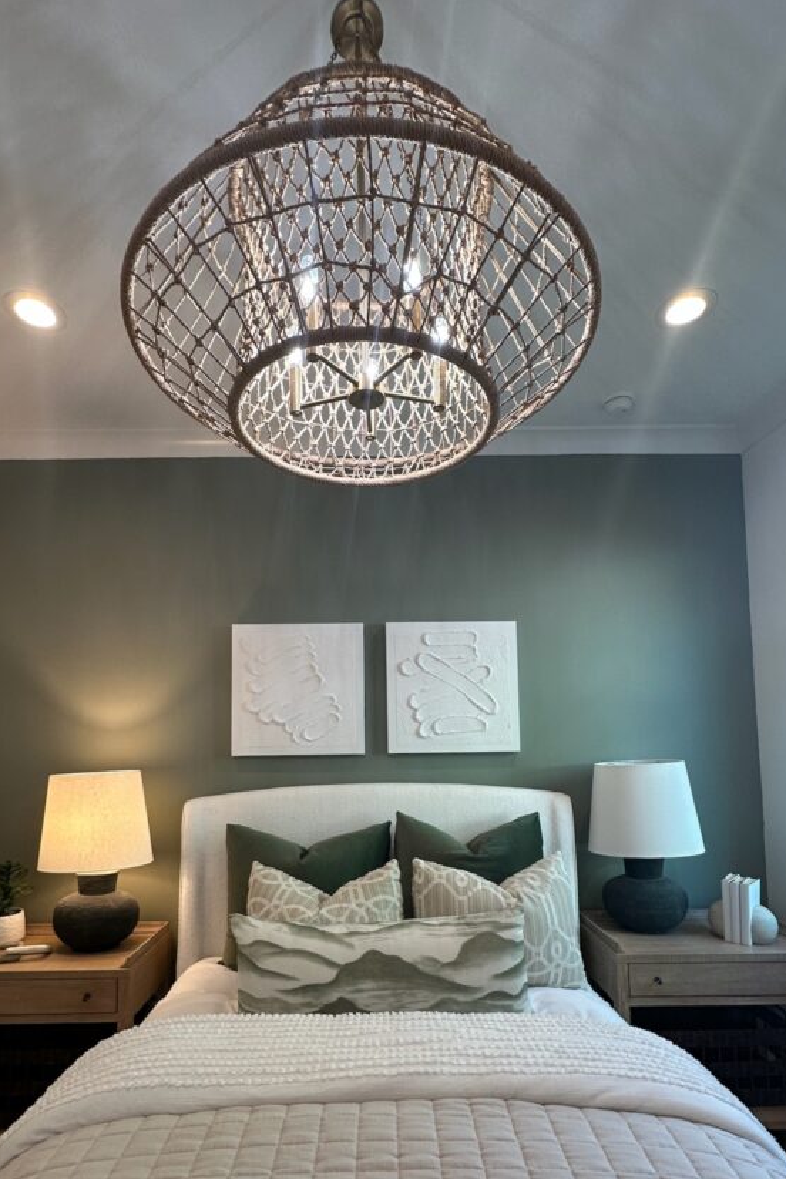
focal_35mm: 18
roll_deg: +0.7
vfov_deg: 88.9
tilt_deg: +4.9
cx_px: 374
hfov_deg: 67.3
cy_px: 703
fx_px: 589
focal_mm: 2.22
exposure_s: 1/120
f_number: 2.2
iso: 125
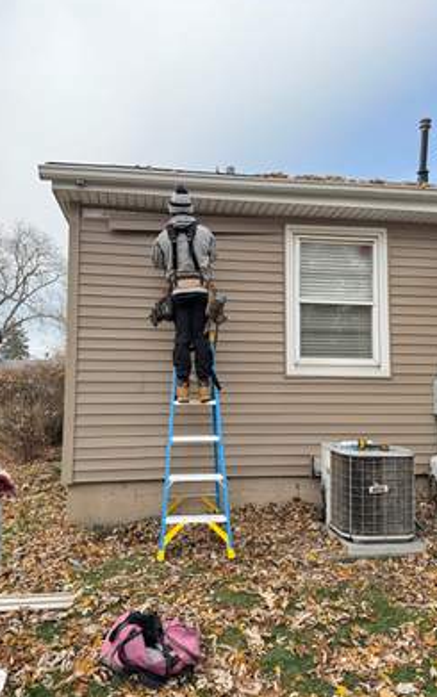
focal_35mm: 26
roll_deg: -0.4
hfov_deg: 47.7
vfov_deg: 70.4
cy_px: 346
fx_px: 495
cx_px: 227
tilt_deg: +3.8
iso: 80
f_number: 1.78
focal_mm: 6.76
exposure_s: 1/1678
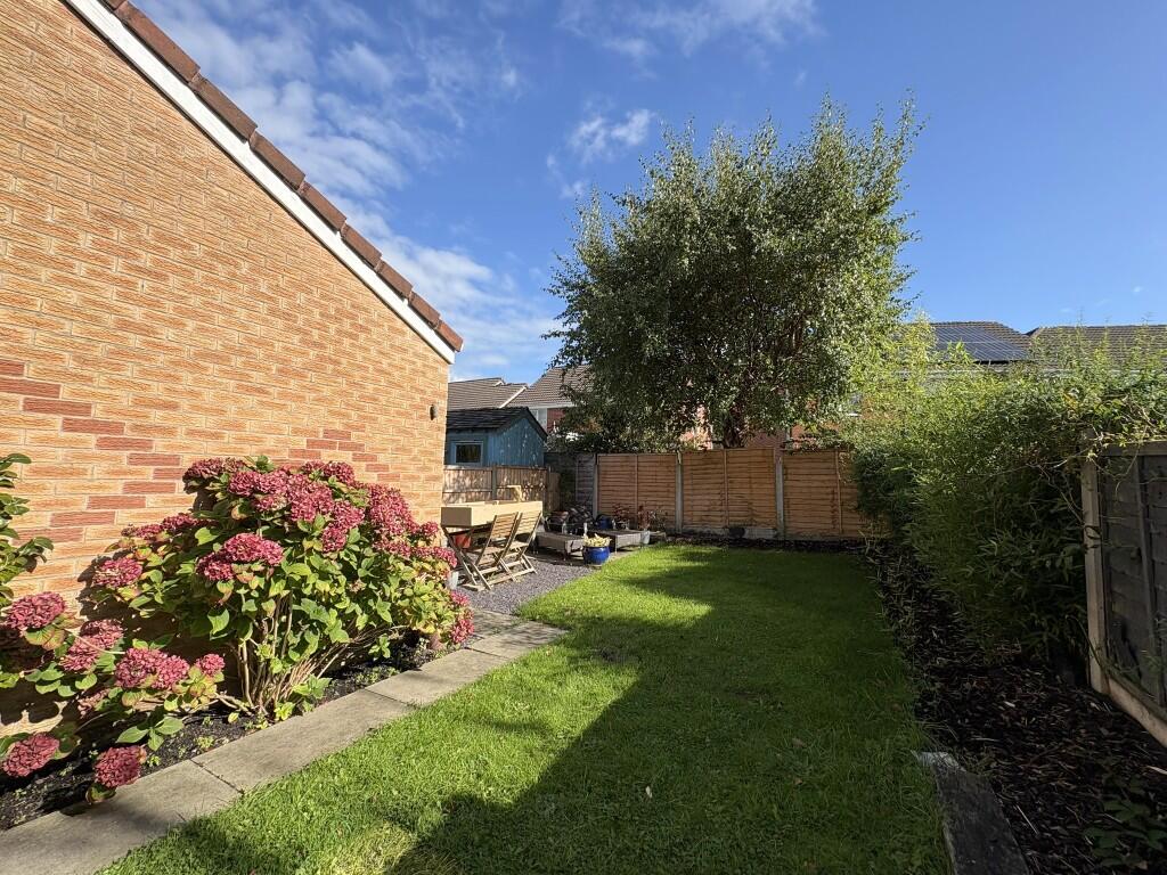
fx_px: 472
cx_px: 584
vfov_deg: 85.7
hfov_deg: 102.1
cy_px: 438
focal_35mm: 14
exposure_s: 1/1048
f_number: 2.2
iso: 40
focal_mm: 2.22
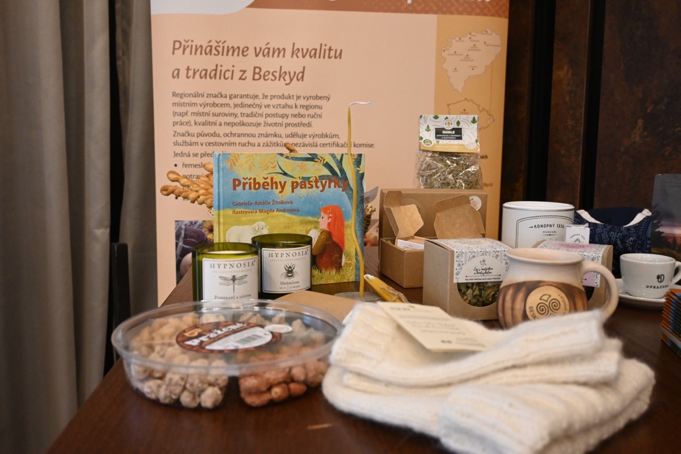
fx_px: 610
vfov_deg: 40.8
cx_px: 340
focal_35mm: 32
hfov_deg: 58.3
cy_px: 227
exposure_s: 1/125
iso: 2200
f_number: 4
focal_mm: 21.5
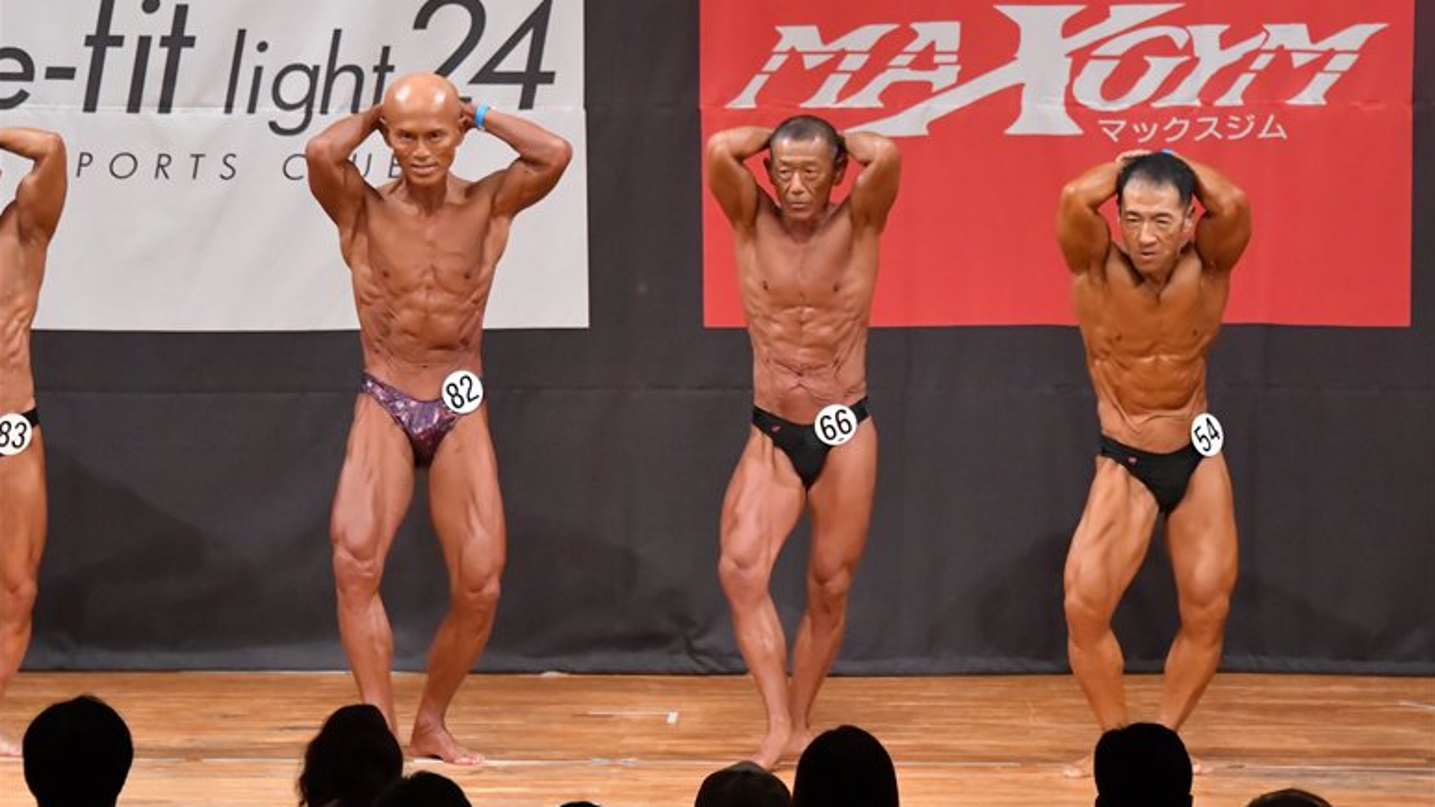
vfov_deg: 4.8
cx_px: 718
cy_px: 429
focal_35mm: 252
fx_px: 9590
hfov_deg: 8.6
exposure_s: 1/400
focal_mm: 160
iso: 9000
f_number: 5.6
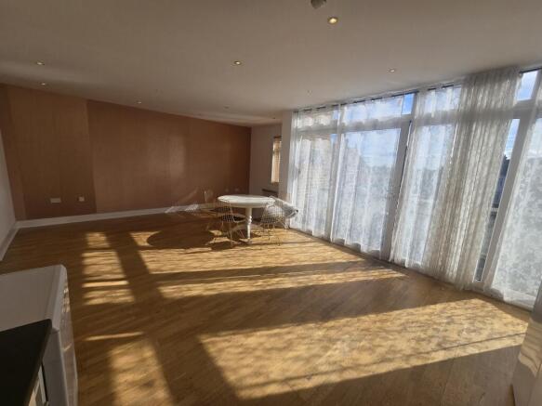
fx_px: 204
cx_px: 271
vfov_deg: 89.9
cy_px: 203
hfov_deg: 106.2
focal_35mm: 13
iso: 50
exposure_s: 1/1650
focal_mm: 2.2
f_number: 2.2
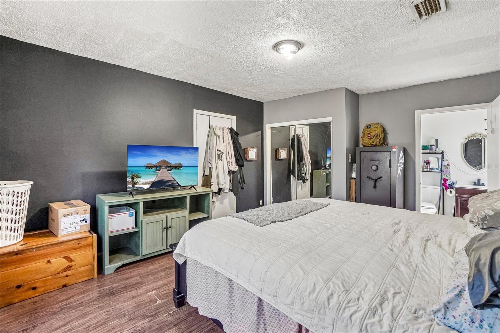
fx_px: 208
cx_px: 250
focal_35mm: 15
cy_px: 166
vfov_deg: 77.3
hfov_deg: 100.4
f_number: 8
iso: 2000
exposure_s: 1/30
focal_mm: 10
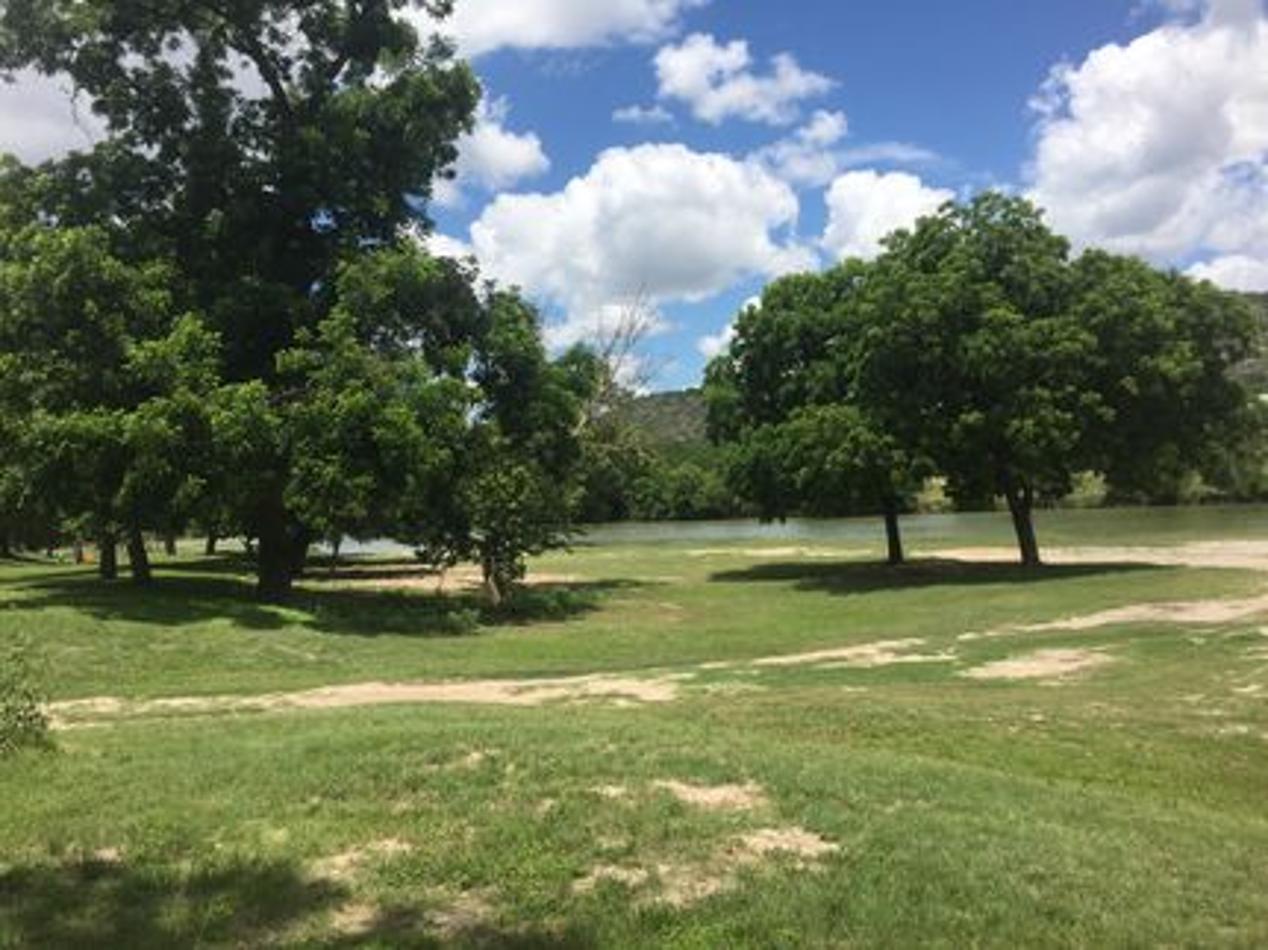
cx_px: 634
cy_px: 475
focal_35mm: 29
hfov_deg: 61.7
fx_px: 1062
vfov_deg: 48.2
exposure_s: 1/2198
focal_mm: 4.15
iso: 32
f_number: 2.2
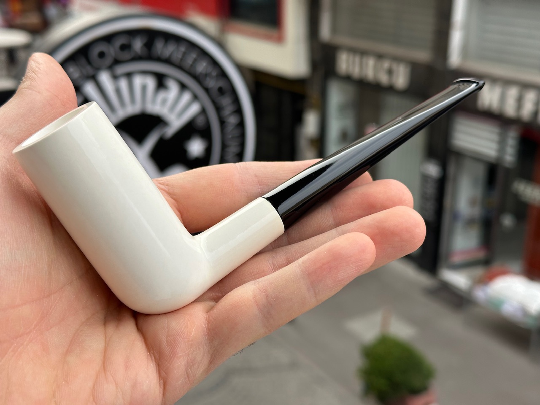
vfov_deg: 30.3
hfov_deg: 39.7
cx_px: 270
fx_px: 749
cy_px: 202
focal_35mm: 48
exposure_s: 1/785
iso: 64
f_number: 1.78
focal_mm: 6.86
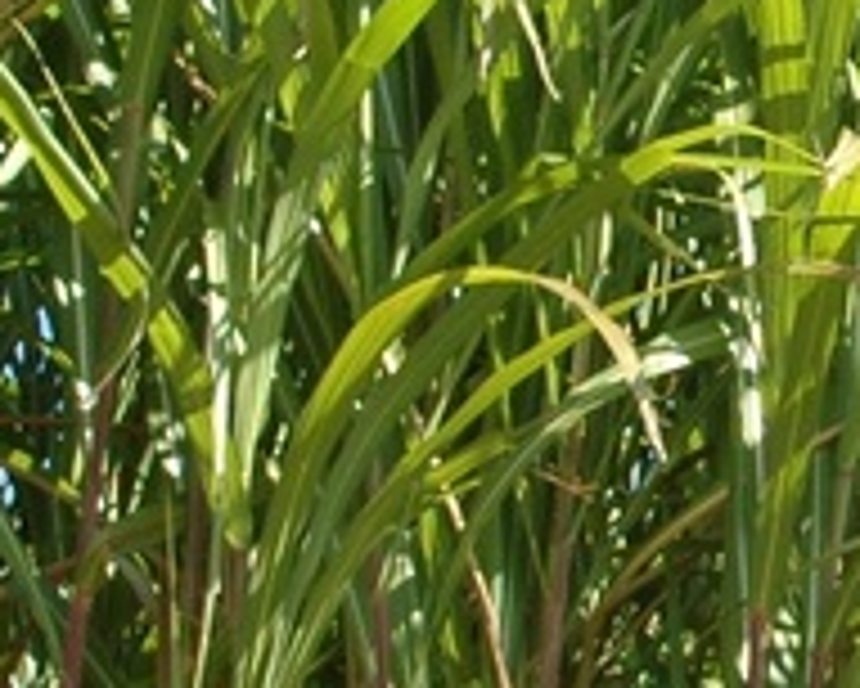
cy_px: 261
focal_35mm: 159
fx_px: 4049
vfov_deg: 9.7
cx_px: 1216
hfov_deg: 11.7
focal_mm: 18
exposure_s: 1/200
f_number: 8
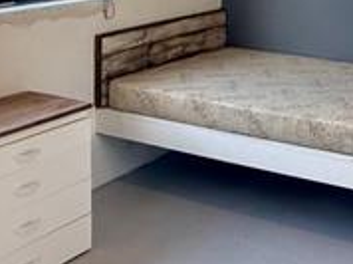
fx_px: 642
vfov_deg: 21.1
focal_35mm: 63
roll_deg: +0.3
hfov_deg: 28.7
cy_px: -77
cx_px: 361
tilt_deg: -0.7
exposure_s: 1/99
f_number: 2.2
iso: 250
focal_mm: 2.22
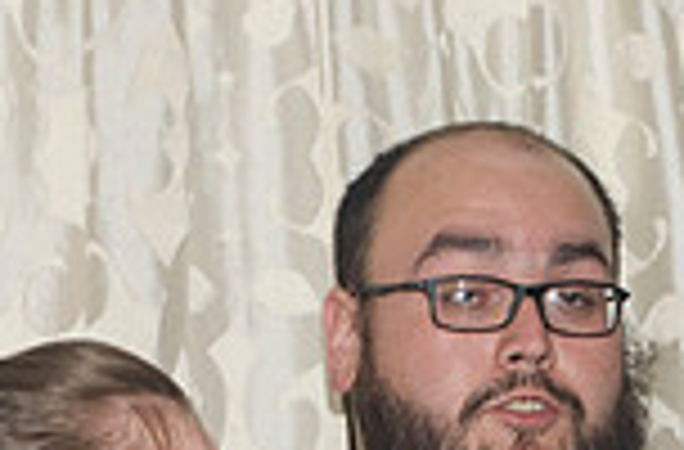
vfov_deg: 4.1
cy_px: 806
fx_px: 6301
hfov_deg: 6.2
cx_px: 639
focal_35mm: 333
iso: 400
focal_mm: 58
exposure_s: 1/60
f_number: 5.6
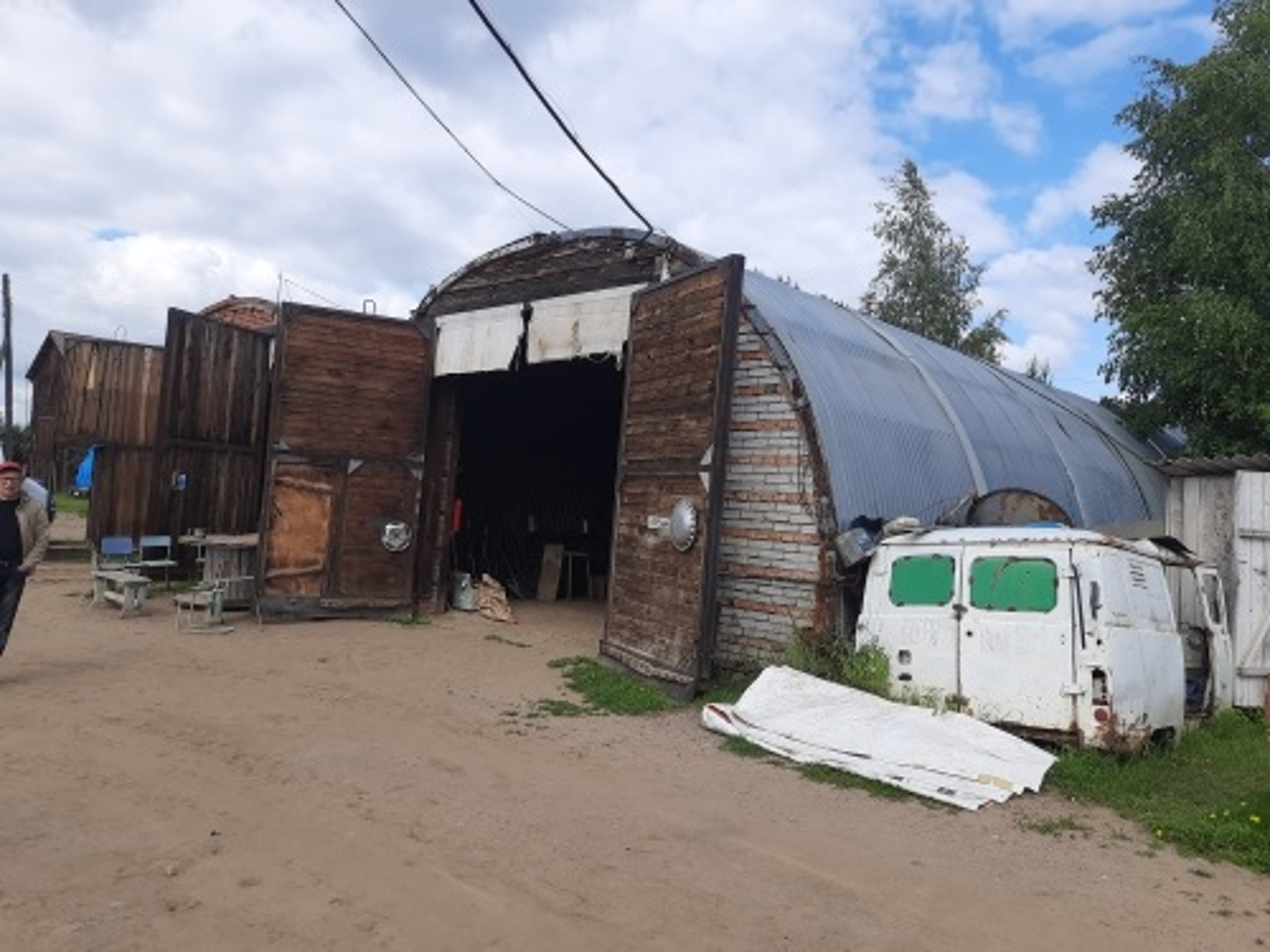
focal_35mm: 25
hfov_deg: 69.4
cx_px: 635
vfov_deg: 54.9
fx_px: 917
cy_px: 476
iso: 20
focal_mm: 4.6
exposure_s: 1/661
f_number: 2
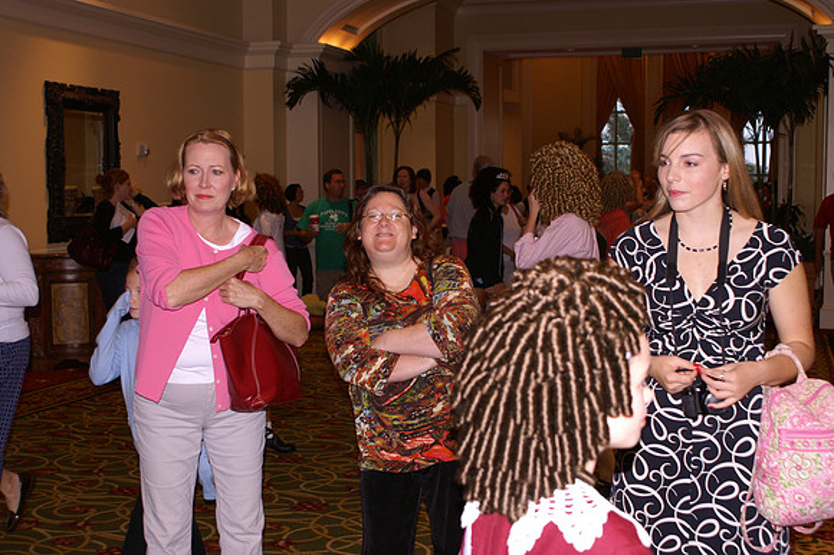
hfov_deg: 43.6
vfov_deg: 29.8
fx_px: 1042
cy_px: 278
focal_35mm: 45
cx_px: 417
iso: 400
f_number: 5
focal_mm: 30
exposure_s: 1/60
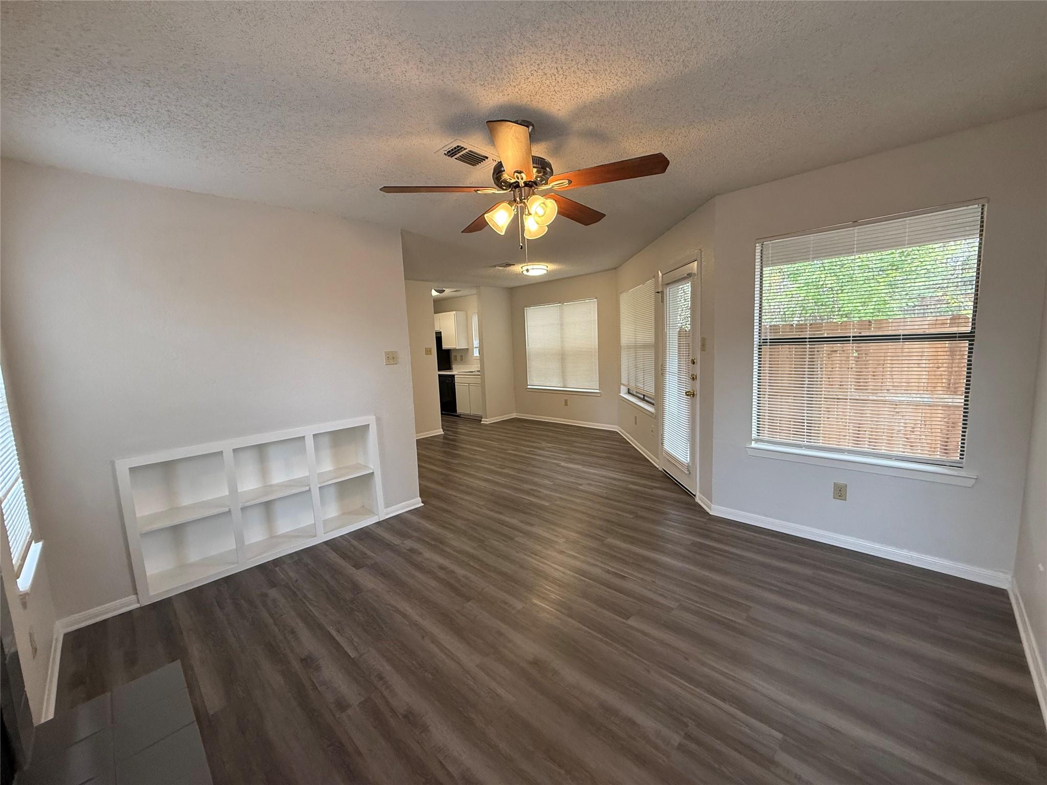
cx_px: 524
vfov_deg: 85.7
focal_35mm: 14
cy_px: 392
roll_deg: +2.7
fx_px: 423
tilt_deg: -6.6
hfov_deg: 102.1
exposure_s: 1/120
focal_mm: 2.22
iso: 250
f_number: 2.2
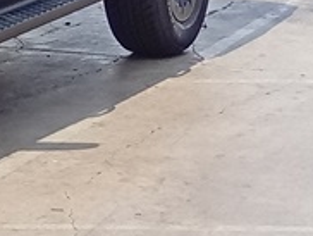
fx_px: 1883
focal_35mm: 208
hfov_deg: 9.0
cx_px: -272
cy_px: -158
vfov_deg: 7.0
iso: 51
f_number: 1.8
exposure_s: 1/932
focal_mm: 3.84
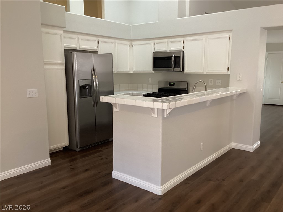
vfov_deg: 45.4
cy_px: 106
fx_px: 253
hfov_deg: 58.4
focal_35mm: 31
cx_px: 142
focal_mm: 3.3
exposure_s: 1/50
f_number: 2.4
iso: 200
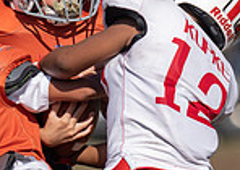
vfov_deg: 1.3
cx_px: 39
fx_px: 7352
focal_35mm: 1081
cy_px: 155
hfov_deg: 1.9
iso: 100
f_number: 2.8
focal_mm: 200
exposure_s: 1/2000
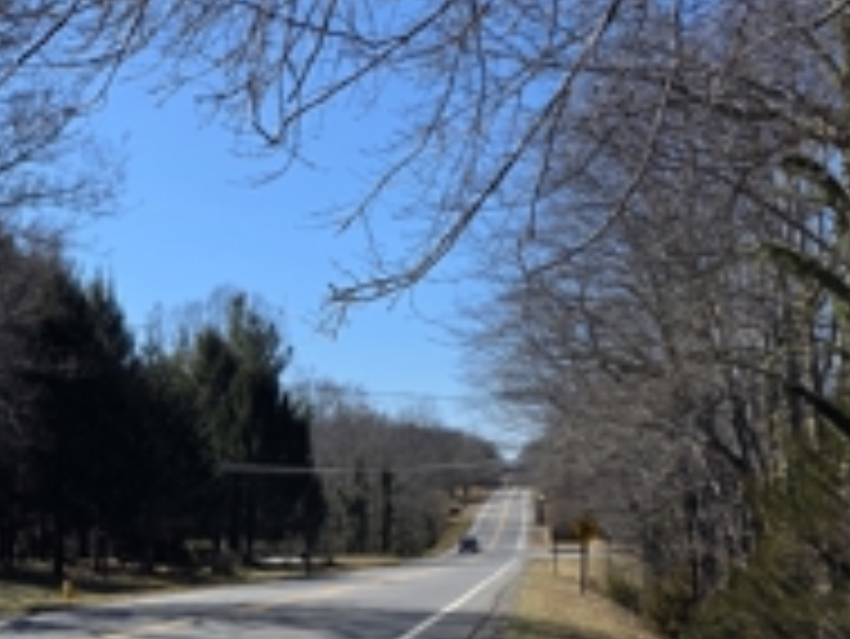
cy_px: 450
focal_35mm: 65
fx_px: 1597
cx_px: -11
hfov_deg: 27.9
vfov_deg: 22.5
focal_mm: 6.3
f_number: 1.7
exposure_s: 1/6150
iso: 80
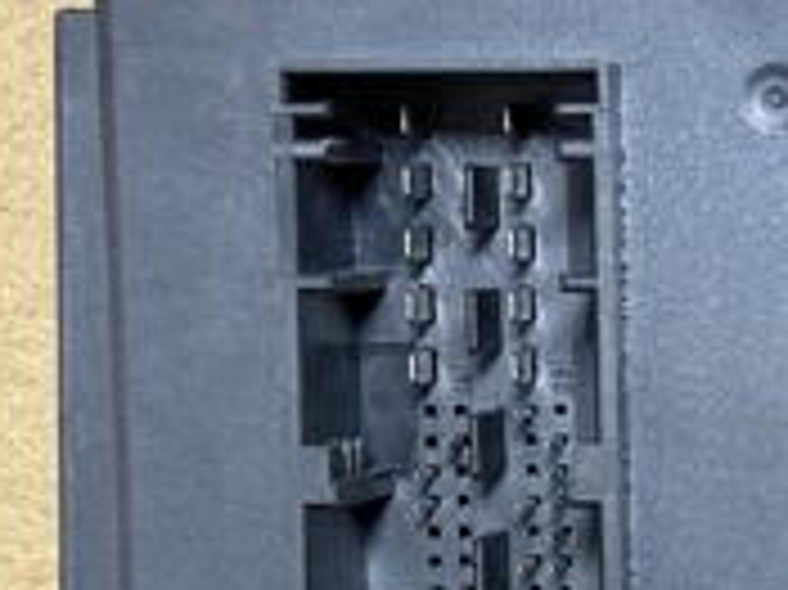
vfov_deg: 8.4
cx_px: 1162
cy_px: 606
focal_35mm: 176
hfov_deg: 10.8
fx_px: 4004
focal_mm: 6.76
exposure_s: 1/33
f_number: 1.78
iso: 400
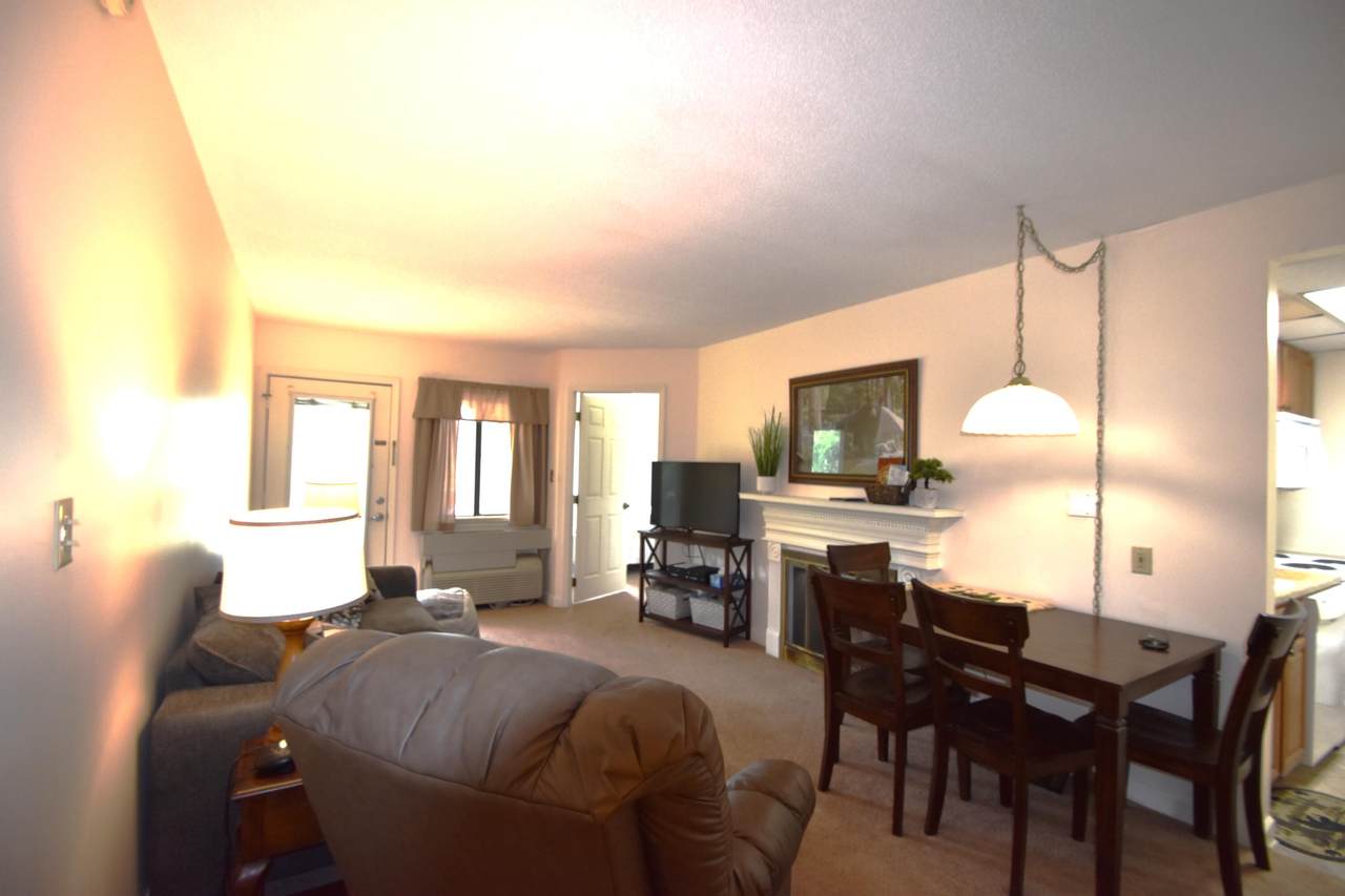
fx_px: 560
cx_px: 672
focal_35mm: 15
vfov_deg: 77.3
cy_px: 448
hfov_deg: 100.4
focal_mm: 10
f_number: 3.5
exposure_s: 1/200
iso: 800
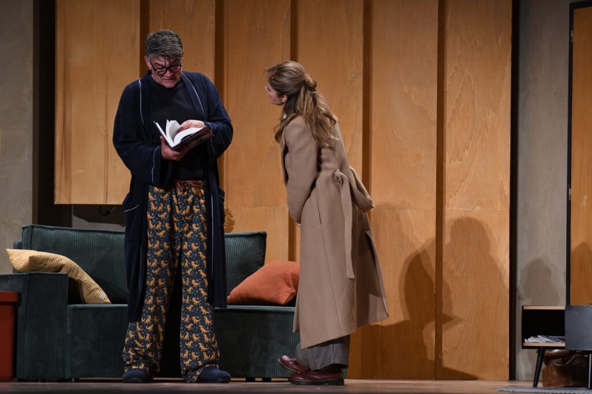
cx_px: 296
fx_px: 3945
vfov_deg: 5.7
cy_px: 197
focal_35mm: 240
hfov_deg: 8.6
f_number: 4.8
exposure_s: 1/80
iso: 1250
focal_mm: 160
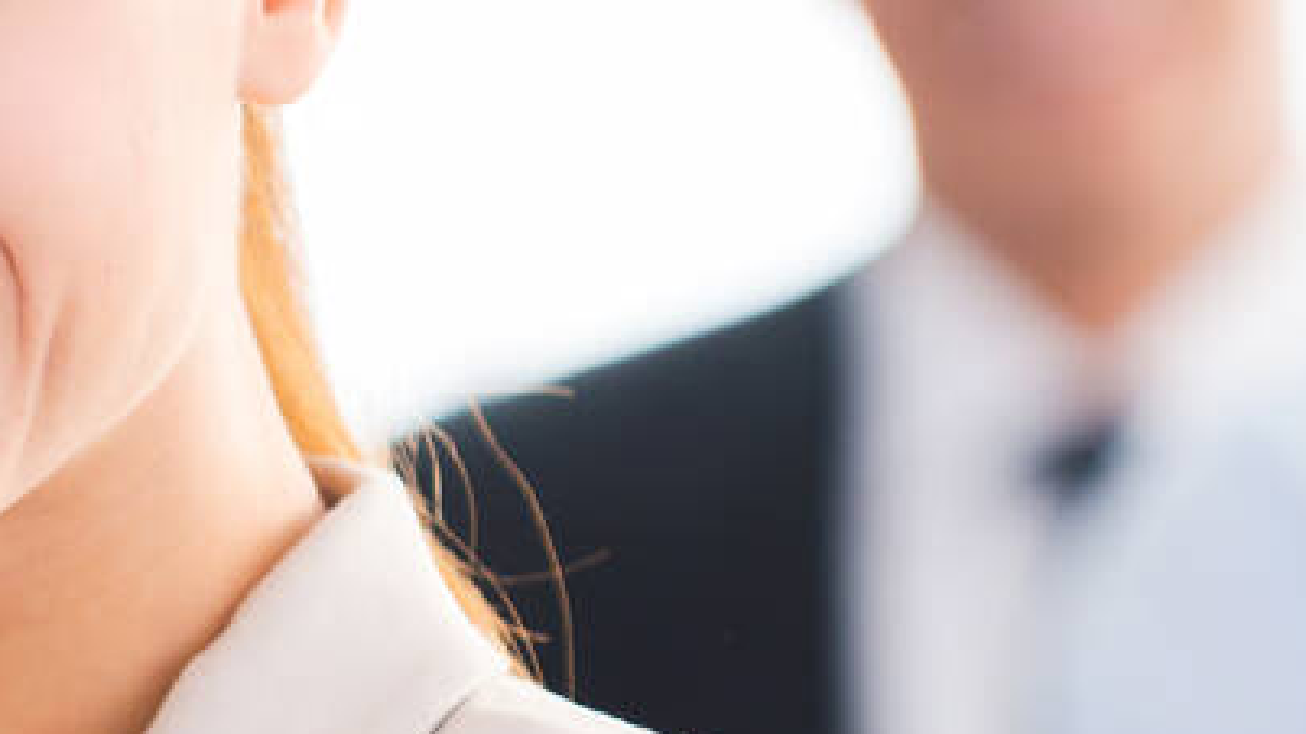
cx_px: -104
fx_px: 27735
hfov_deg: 2.7
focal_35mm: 801
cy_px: 663
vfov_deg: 1.5
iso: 320
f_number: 4
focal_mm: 190
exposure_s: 1/160
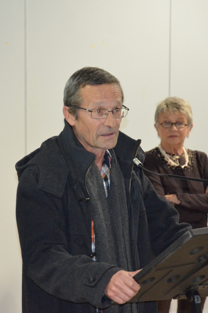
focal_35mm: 204
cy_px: 156
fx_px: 1768
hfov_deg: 6.7
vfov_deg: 10.1
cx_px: 27
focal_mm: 90
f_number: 5.6
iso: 3200
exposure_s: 1/60
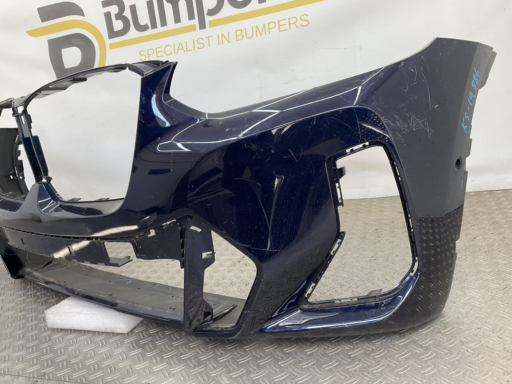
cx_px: 256
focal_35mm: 29
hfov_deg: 61.7
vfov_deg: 48.2
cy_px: 192
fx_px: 429
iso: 16
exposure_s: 1/100
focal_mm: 3
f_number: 1.8
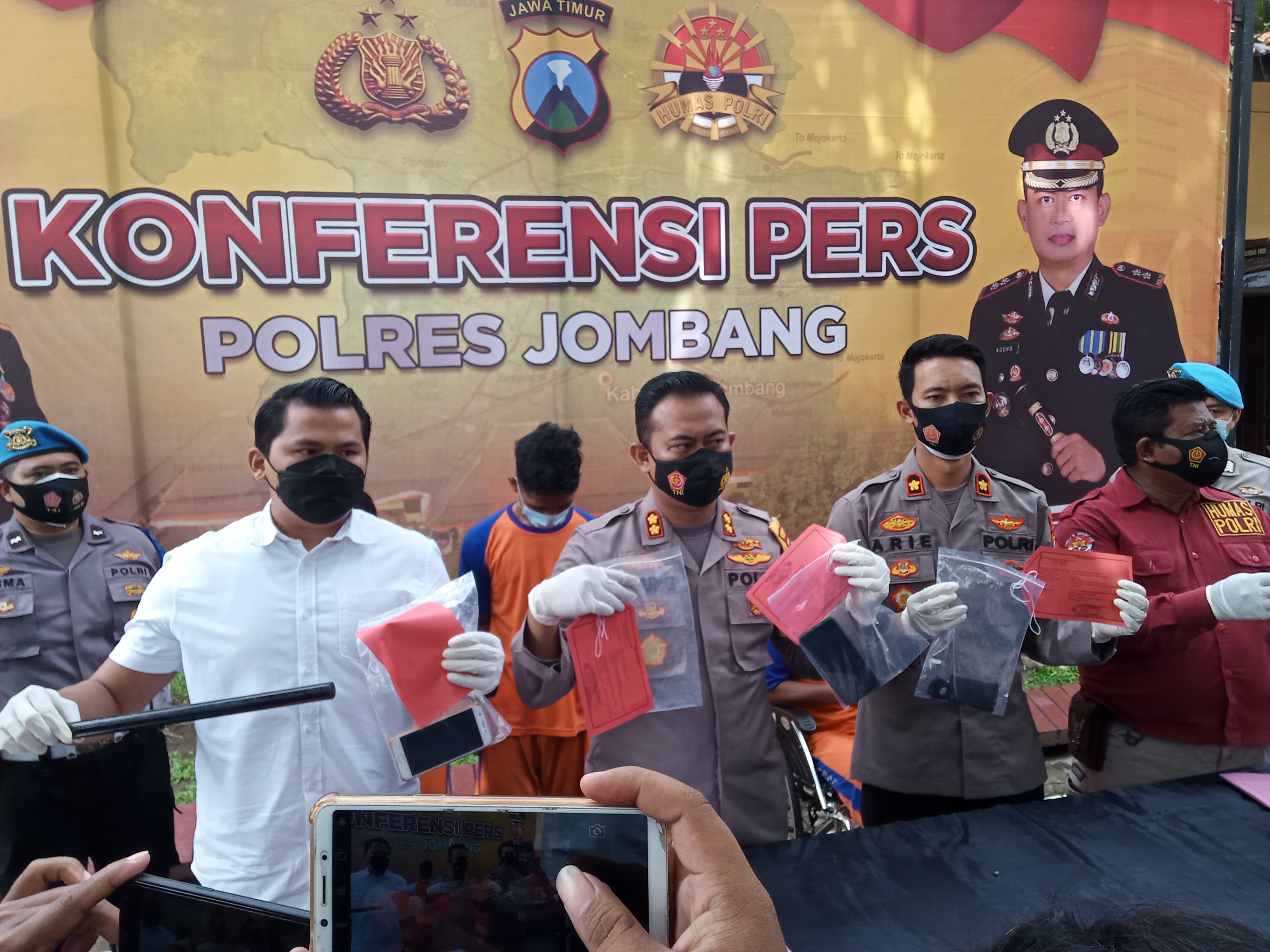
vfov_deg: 51.4
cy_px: 476
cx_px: 635
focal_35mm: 27
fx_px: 991
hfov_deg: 65.3
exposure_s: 1/245
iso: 113
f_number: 2.2
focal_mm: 3.73
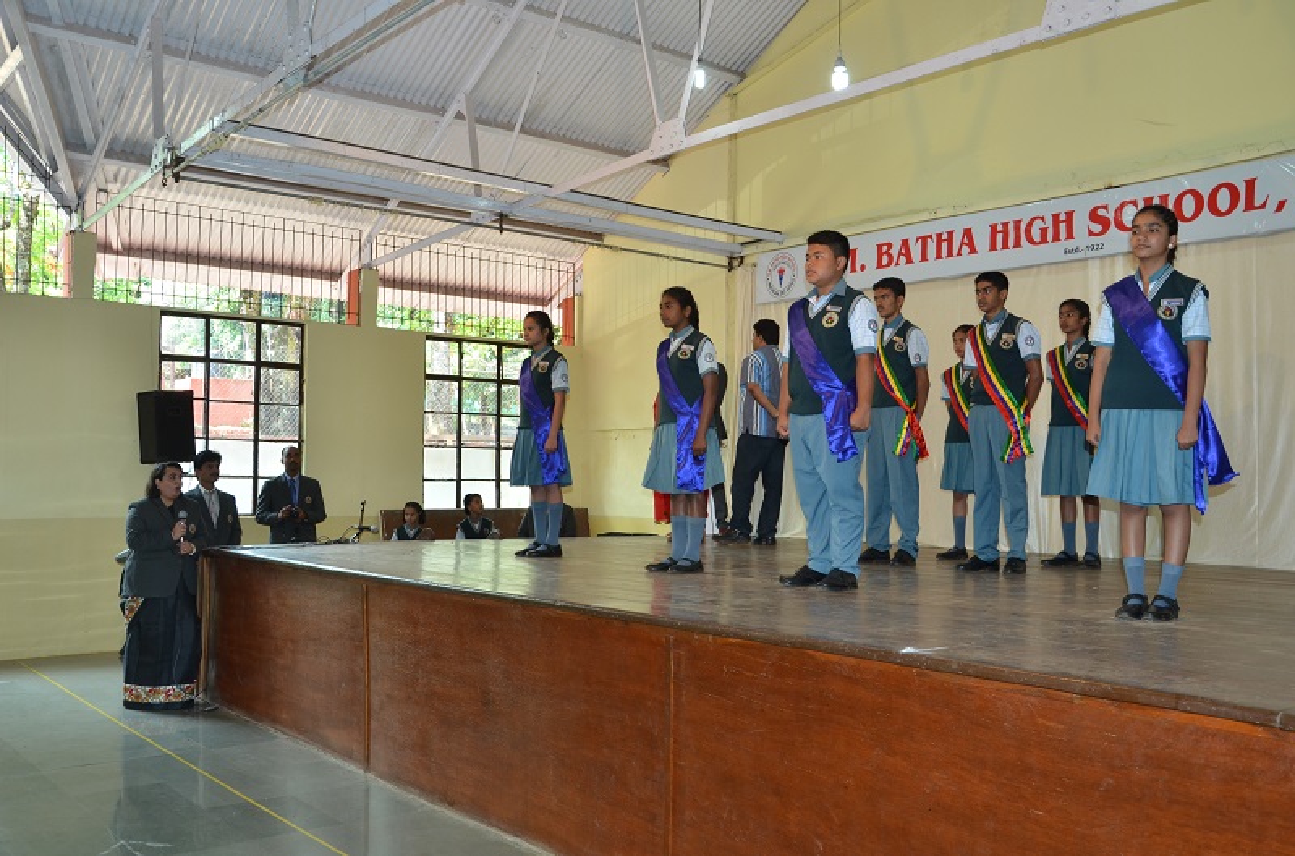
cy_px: 428
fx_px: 1184
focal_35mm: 33
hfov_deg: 57.3
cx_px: 648
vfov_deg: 39.8
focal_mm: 22
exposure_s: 1/60
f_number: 5
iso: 400
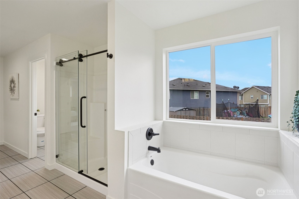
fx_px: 141
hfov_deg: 93.3
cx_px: 150
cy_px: 100
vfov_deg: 70.4
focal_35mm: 17
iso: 400
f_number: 8
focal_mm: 17
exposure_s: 1/90
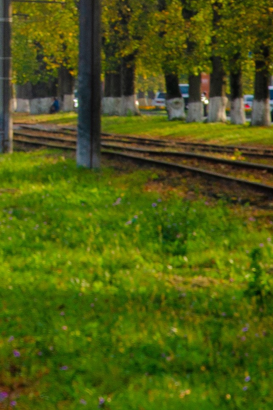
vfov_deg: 4.9
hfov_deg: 3.3
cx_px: -178
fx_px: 4705
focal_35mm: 414
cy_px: -160
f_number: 5.3
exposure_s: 1/160
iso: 100
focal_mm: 65
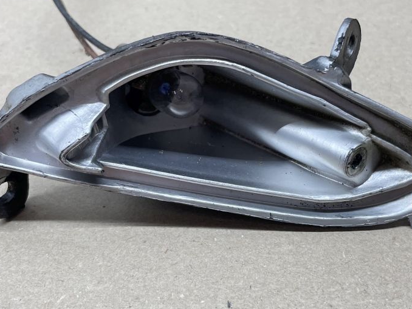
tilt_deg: -41.8
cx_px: 231
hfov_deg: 41.2
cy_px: 138
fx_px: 548
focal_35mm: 46
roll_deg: +3.8
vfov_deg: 31.5
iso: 80
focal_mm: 4.2
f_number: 1.6
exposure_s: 1/100
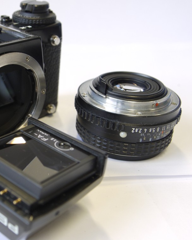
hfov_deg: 23.8
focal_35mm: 62
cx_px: 12
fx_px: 440
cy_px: 112
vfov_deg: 30.5
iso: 200
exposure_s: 1/30
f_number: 4.1
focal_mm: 20
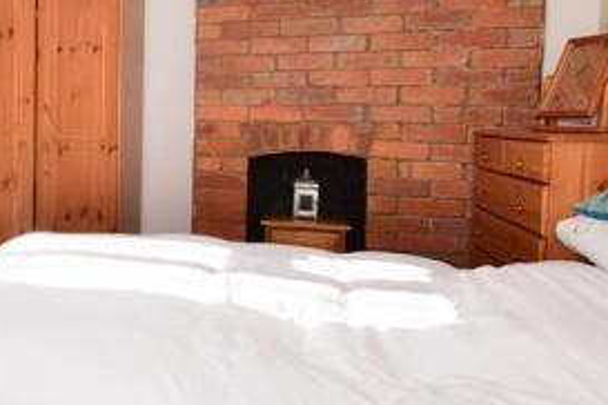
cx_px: 9
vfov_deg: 36.6
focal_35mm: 36
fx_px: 608
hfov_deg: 45.4
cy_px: 148
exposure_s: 1/200
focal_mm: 10
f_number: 13
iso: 400
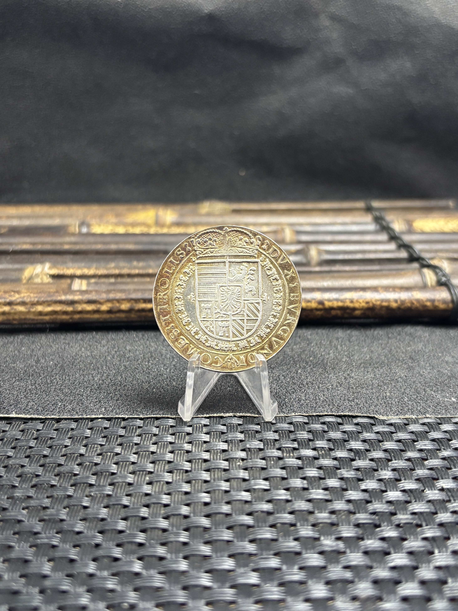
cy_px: 306
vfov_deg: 67.3
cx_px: 229
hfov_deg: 53.1
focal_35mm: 26
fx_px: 459
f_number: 1.6
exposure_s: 1/50
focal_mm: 5.96
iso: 400
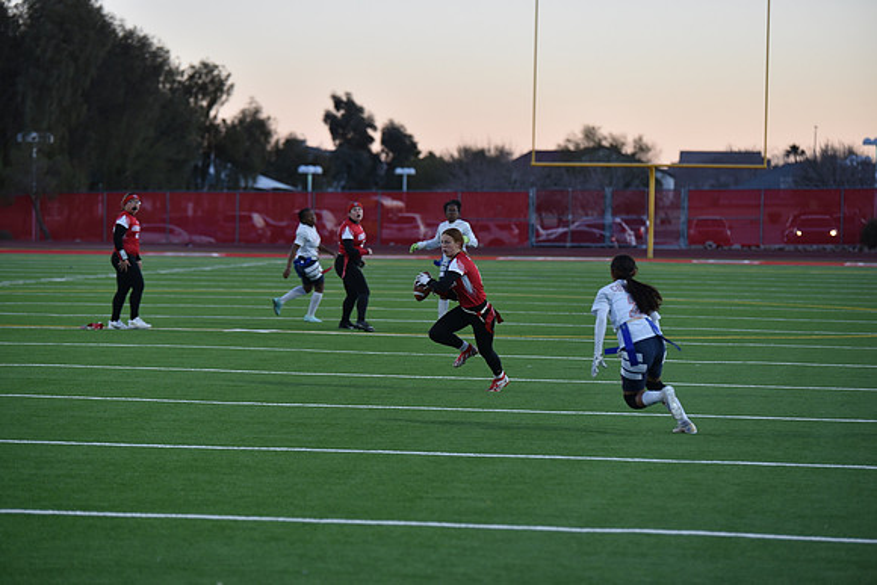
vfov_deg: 10.2
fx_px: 3289
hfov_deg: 15.2
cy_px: 292
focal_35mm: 135
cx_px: 438
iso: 450
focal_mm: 135
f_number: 2.8
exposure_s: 1/500
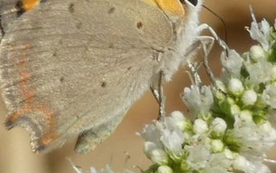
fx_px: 5352
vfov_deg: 1.9
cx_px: 163
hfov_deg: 3.0
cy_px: 53
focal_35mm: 711
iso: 80
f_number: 5.5
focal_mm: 49.1
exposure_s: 1/200
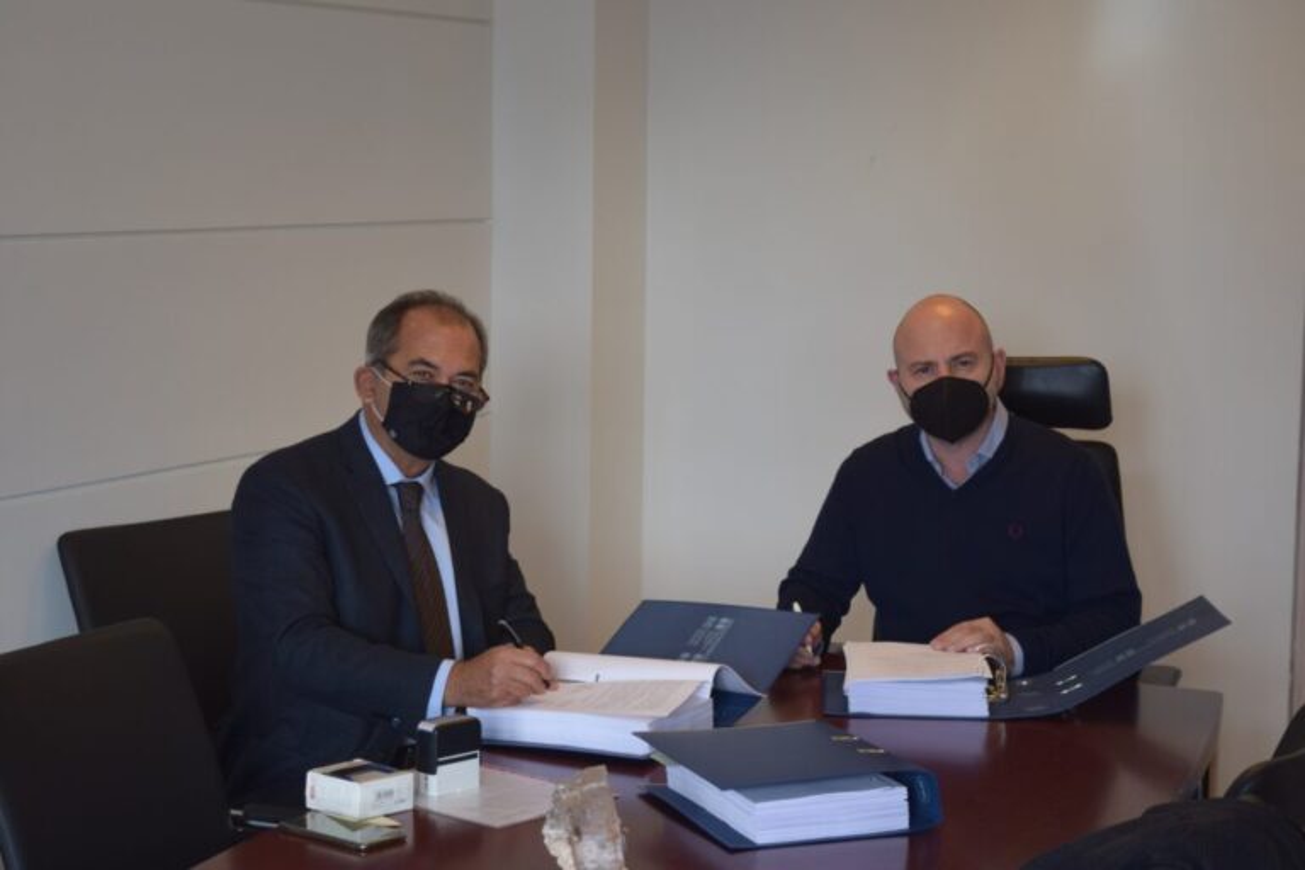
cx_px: 652
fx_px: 2610
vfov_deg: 18.9
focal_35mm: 72
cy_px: 435
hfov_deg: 28.1
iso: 200
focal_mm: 48
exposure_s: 1/80
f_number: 5.3
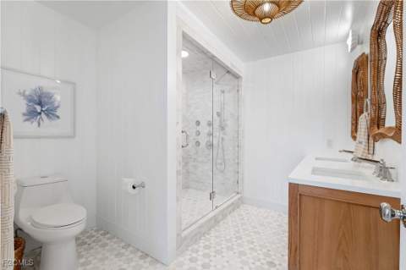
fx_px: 180
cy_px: 135
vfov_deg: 73.6
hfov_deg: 96.8
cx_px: 203
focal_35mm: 16
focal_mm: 16
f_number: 10
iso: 320
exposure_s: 1/5
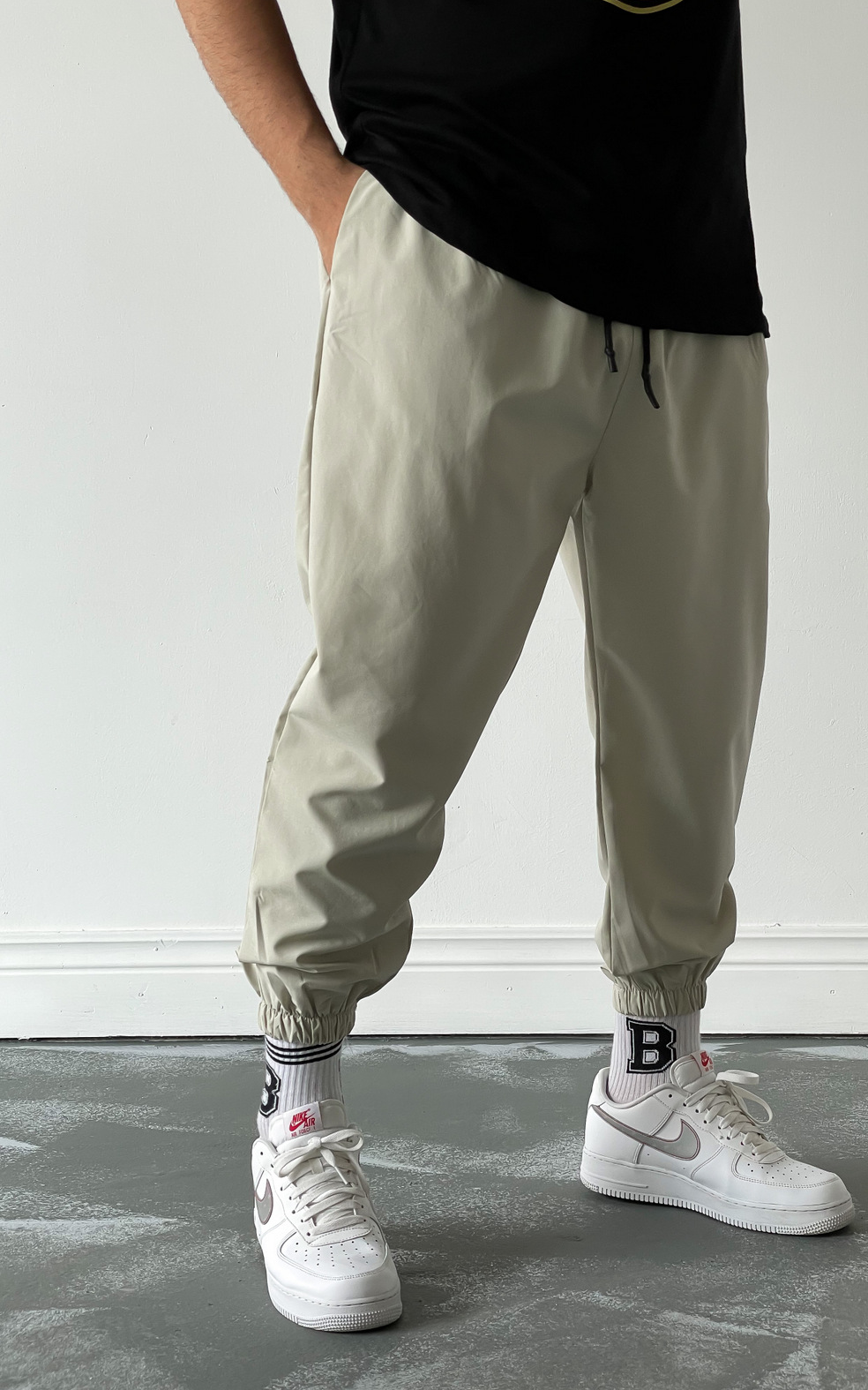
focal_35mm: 56
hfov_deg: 23.1
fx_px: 2120
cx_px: 501
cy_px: 691
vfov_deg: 36.3
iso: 64
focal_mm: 6
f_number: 2
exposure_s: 1/120
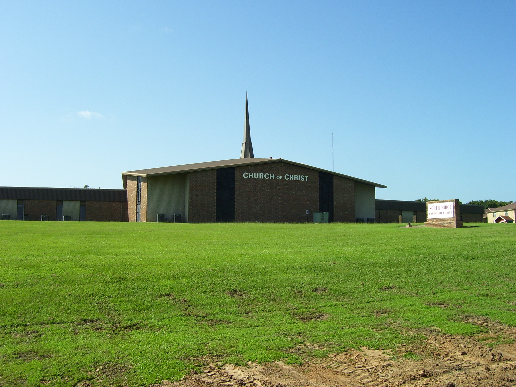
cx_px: 258
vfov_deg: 41.8
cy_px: 194
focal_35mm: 34
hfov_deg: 54.0
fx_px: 507
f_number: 4.8
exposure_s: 1/350
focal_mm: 5.6
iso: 80
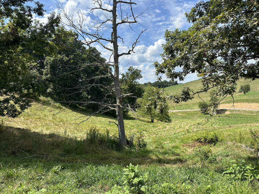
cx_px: 130
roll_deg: +1.9
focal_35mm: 24
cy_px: 97
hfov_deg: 71.6
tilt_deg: -4.8
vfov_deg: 56.8
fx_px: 180
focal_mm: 6.86
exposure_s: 1/3155
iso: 80
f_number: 1.78
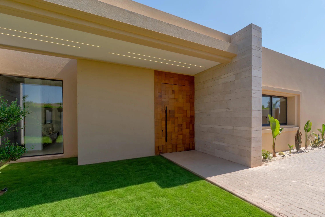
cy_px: 117
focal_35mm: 17
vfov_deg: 70.3
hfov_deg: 93.0
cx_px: 179
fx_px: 153
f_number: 8
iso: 100
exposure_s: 1/160
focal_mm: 10
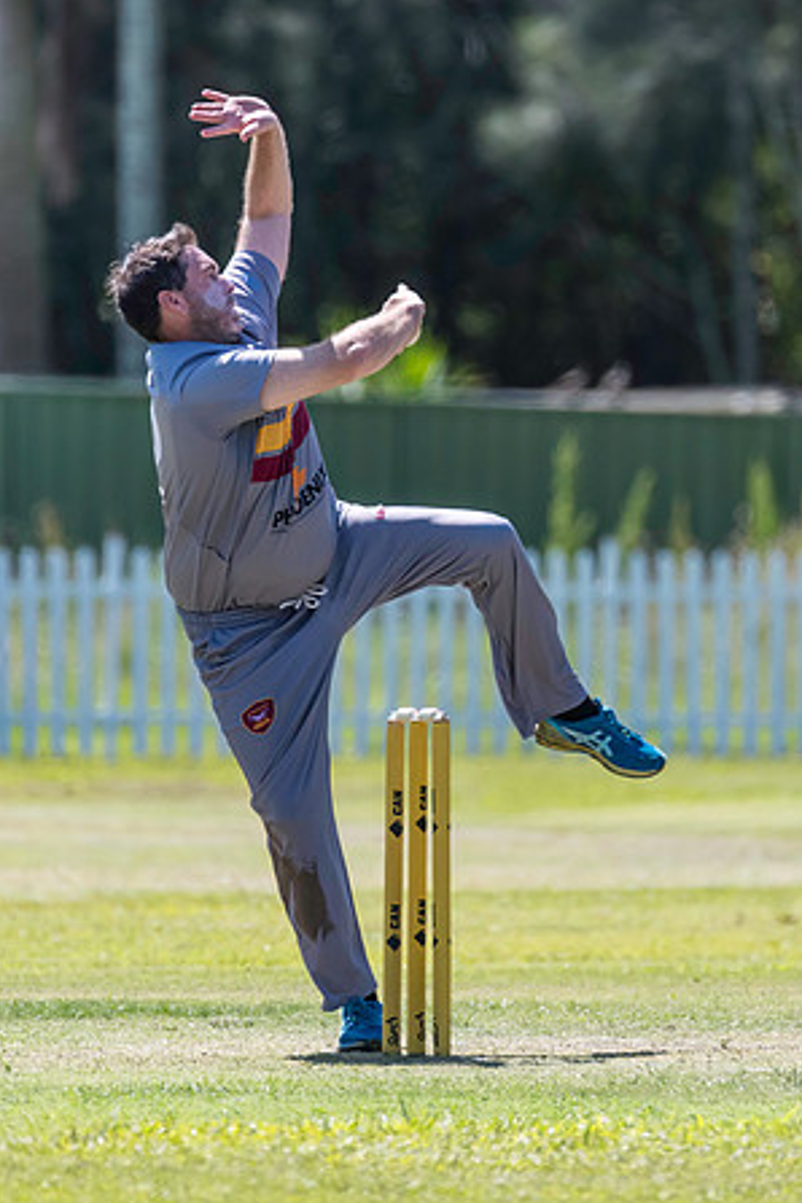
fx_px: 30307
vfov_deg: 2.3
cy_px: 600
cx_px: 357
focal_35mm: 907
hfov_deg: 1.5
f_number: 6.3
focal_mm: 600
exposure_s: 1/2000
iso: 900
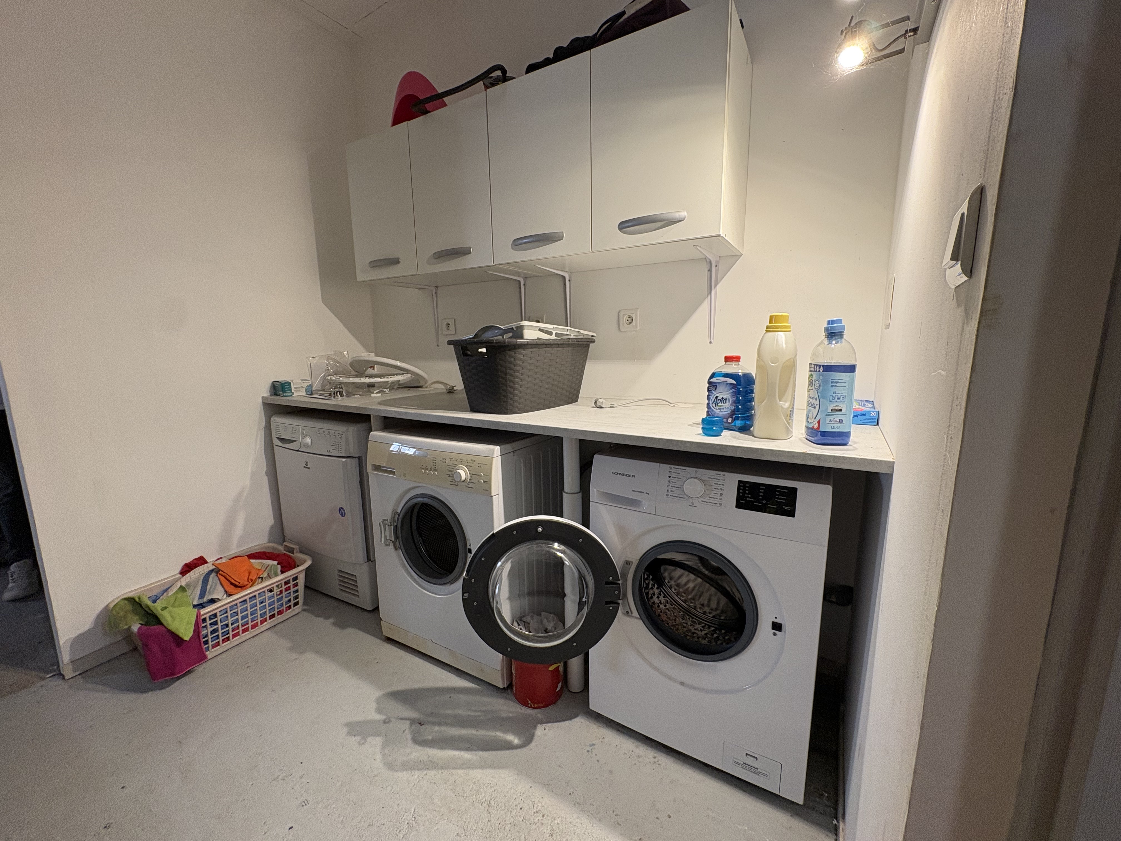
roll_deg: +1.4
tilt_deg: -10.0
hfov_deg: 102.1
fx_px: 453
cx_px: 560
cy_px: 420
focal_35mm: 14
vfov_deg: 85.7
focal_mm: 2.22
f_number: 2.2
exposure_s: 1/50
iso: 125
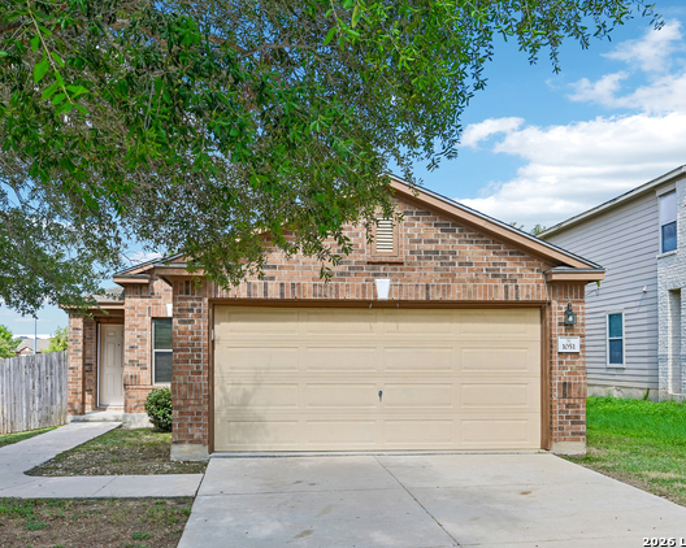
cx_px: 330
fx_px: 670
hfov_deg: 54.2
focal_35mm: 33
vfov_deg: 44.5
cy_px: 272
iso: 400
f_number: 8
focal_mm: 29
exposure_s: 1/500
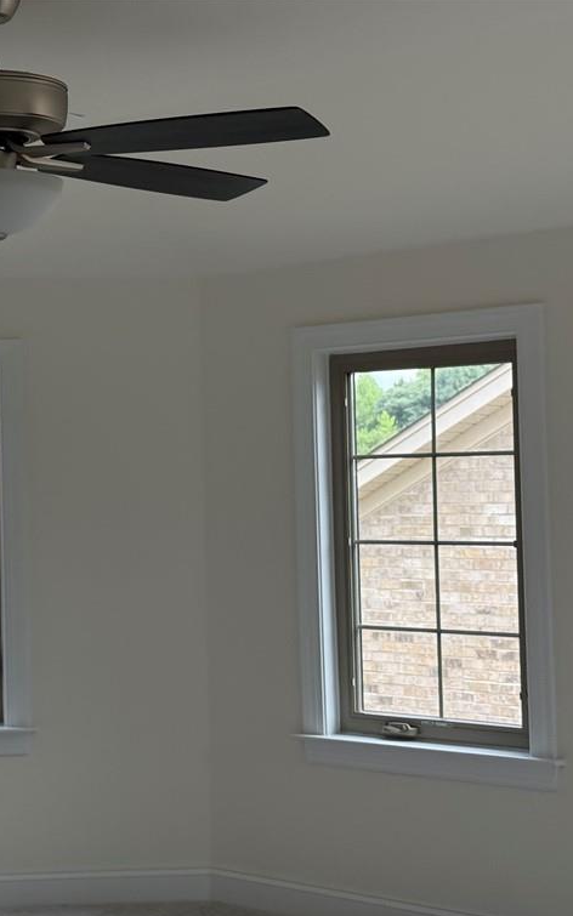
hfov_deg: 18.6
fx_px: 1724
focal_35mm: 69
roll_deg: +1.1
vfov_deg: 29.8
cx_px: 91
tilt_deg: +1.3
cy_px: 462
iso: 80
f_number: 1.78
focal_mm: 6.76
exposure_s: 1/345
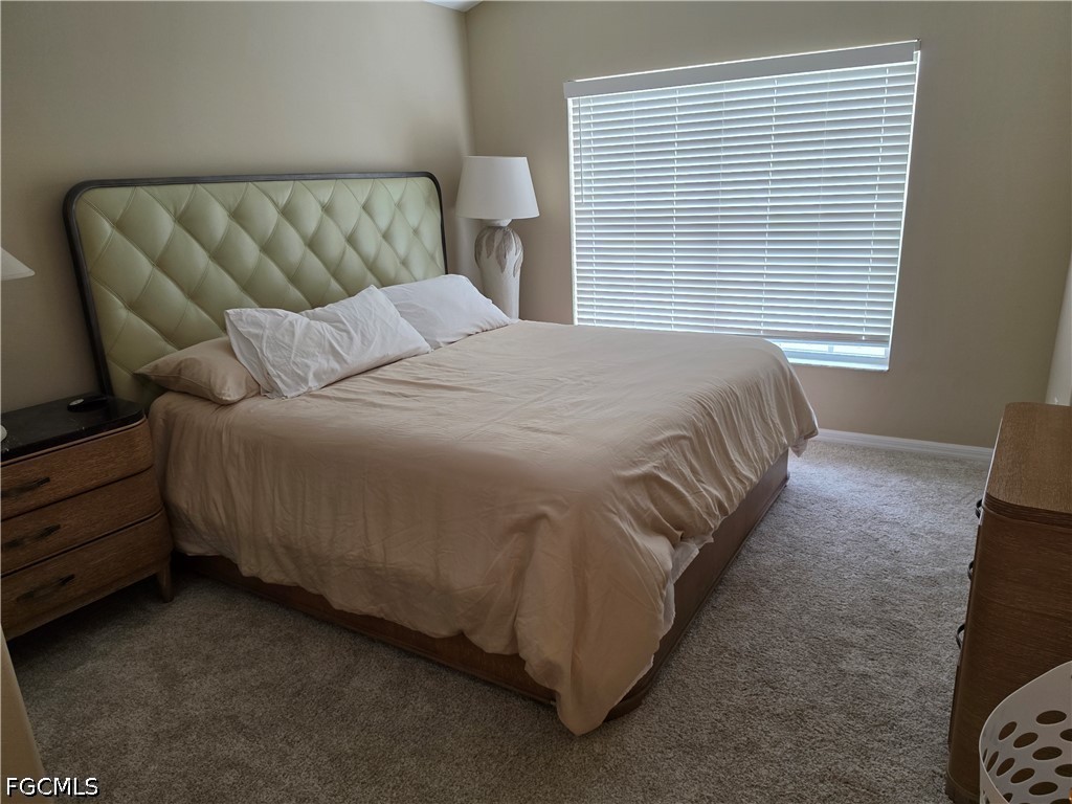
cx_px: 536
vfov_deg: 58.9
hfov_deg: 73.9
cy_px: 402
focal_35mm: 23
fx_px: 712
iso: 200
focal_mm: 6.5
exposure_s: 1/120
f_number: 1.4
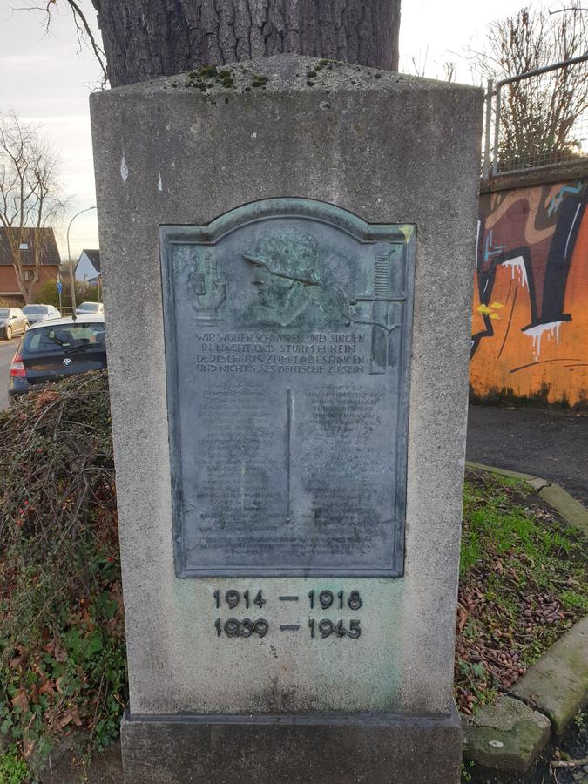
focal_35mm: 26
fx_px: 589
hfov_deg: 53.1
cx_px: 294
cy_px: 392
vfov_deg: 67.3
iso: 50
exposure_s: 1/160
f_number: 2.4
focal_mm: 4.3
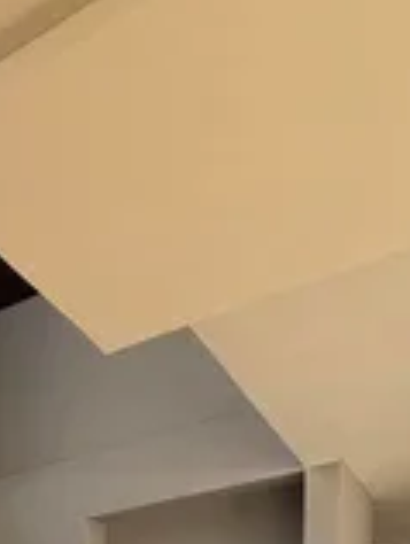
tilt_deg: -4.3
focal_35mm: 53
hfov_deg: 20.8
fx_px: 835
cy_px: 826
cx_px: -293
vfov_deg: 26.0
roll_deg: +1.8
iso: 100
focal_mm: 2.22
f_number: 2.2
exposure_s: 1/99
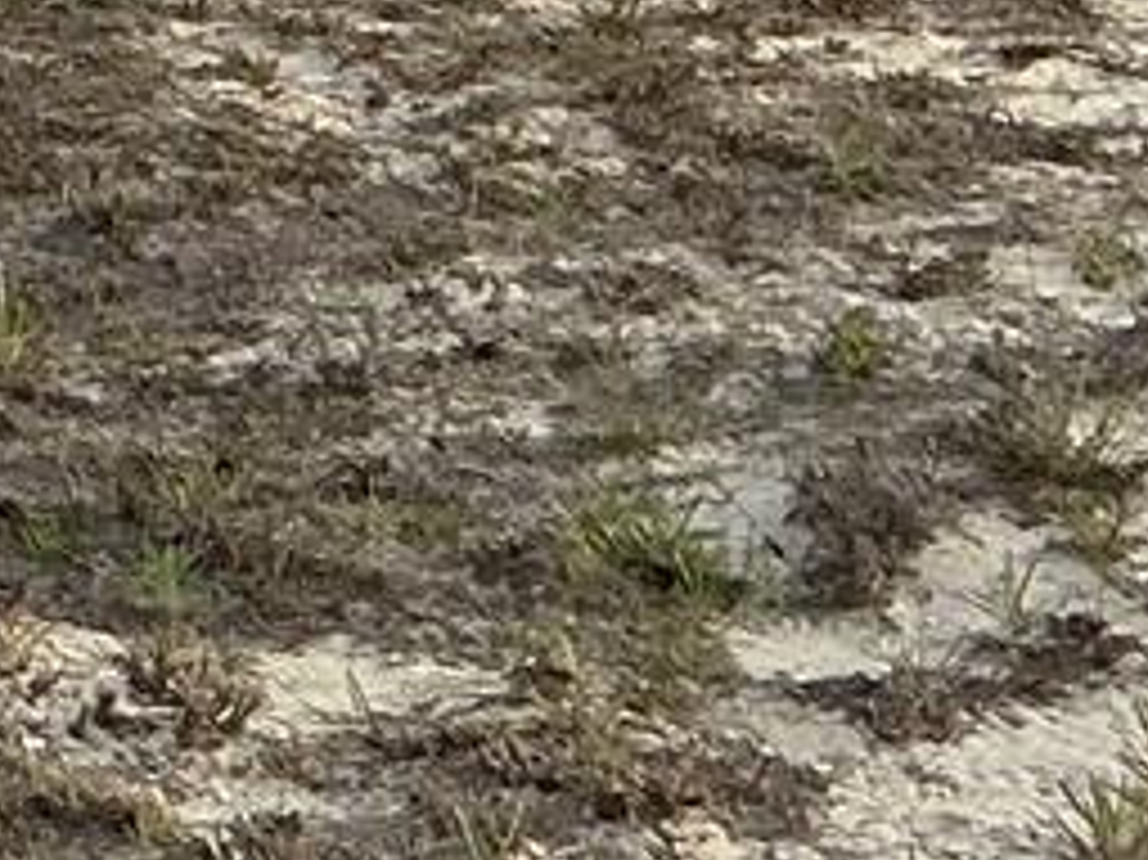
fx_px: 6033
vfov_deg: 7.6
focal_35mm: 182
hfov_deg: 10.1
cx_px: -1053
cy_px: -1216
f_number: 1.8
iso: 25
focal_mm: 3
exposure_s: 1/929
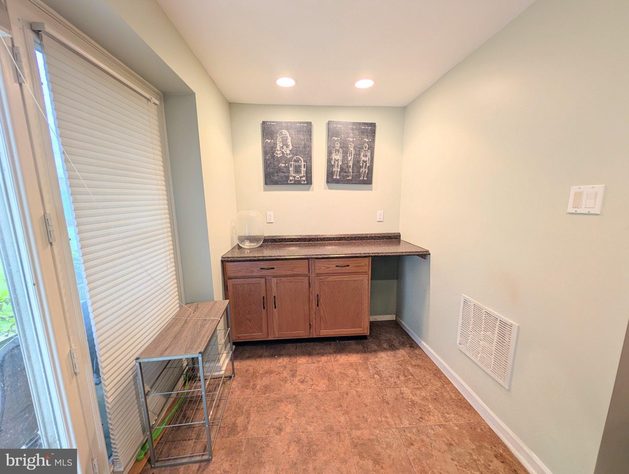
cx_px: 314
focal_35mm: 12
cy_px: 237
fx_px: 218
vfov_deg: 94.6
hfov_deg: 110.5
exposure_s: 1/24
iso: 39
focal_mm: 2.23
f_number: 1.95
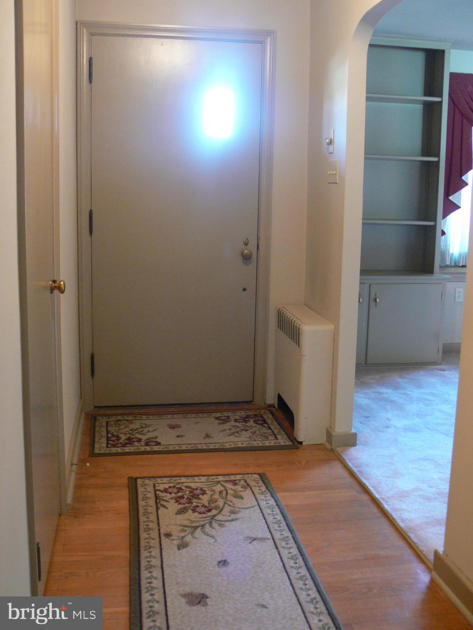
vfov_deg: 50.1
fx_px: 674
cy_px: 315
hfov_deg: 38.7
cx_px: 236
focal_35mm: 37
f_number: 2.8
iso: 200
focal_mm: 7.9
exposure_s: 1/6
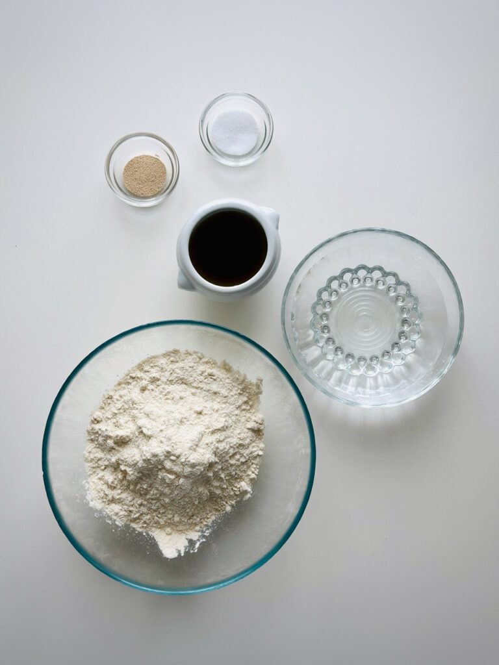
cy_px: 332
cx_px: 250
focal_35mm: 48
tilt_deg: -86.6
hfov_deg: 30.3
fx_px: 923
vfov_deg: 39.7
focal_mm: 6.86
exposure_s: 1/341
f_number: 1.78
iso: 80
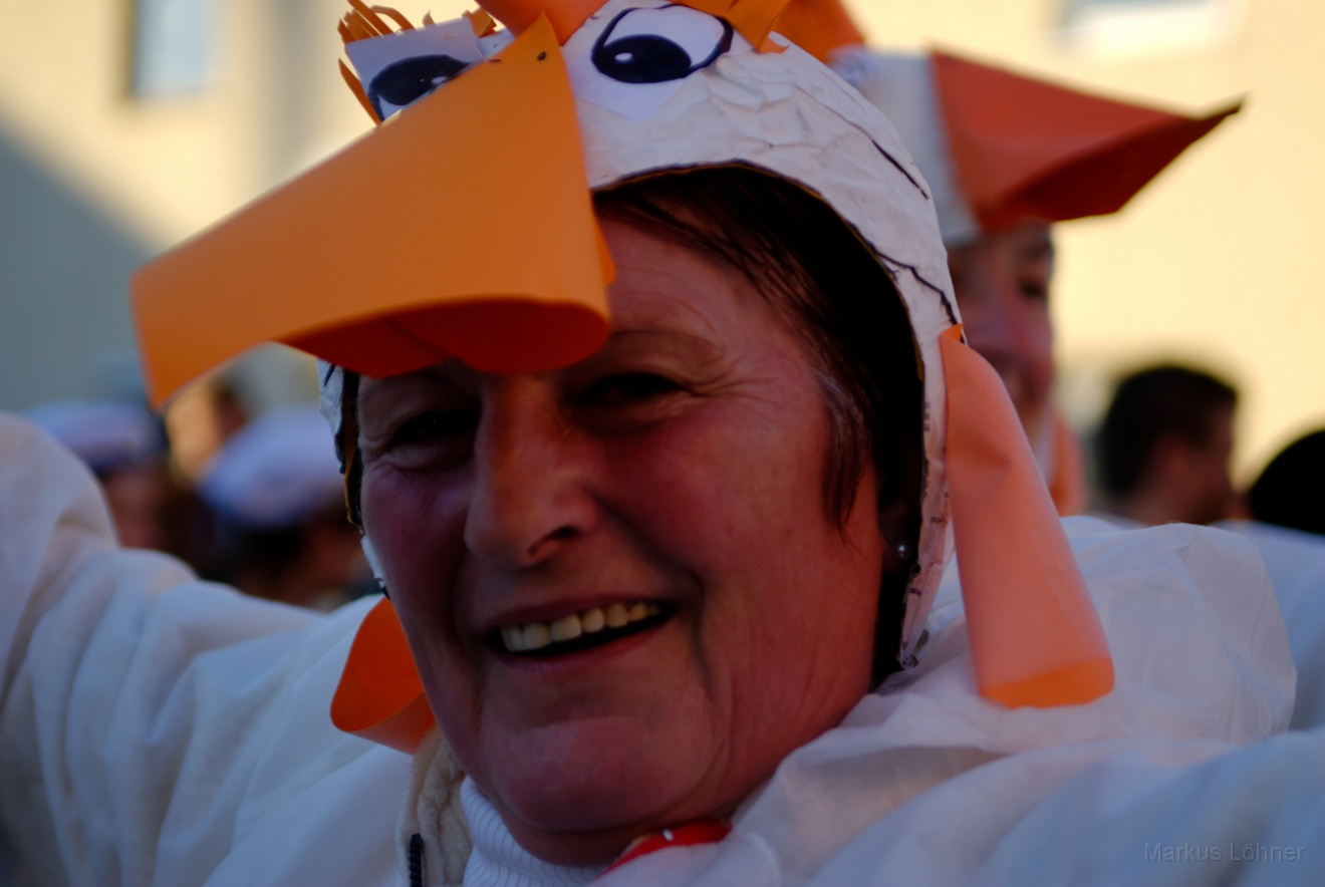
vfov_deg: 16.6
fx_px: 3040
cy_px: 444
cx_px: 662
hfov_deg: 24.6
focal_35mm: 82
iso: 100
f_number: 2.8
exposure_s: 1/350
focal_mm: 55
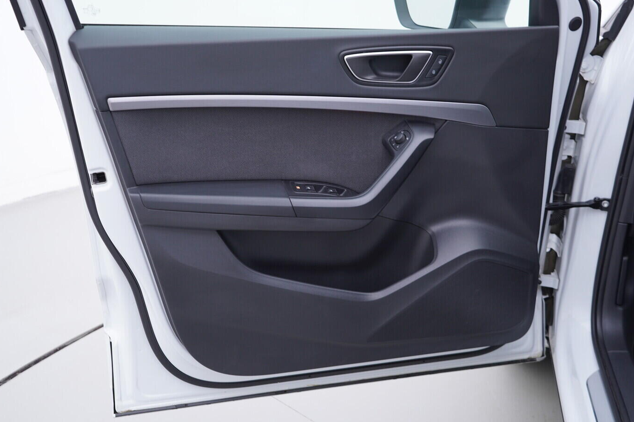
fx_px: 669
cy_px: 207
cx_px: 307
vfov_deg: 35.0
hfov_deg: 50.7
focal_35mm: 38
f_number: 3.2
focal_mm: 24
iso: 125
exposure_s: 1/50
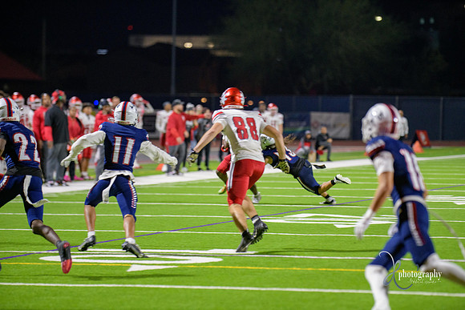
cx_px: 232
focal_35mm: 195
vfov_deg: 7.0
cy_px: 155
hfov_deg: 10.5
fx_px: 2519
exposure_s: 1/250
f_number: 2.8
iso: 2000
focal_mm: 195
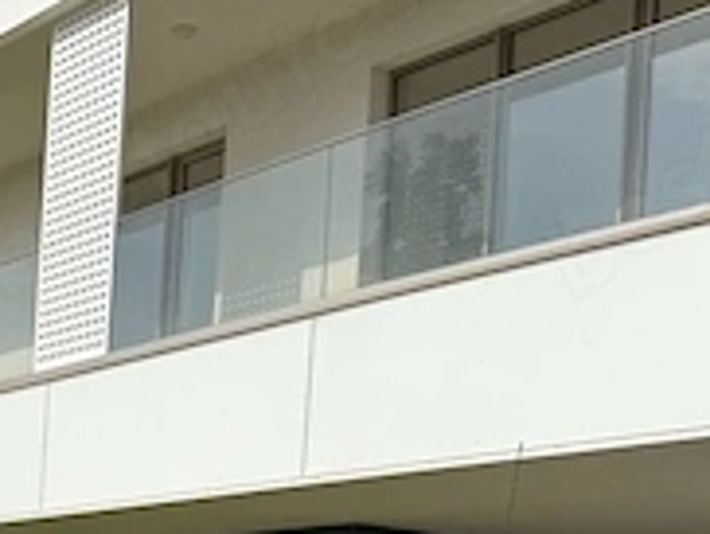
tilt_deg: -1.8
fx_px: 1622
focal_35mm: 79
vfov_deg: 17.3
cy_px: 741
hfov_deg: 22.7
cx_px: -148
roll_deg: -2.3
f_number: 1.78
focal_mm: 6.76
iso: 80
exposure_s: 1/6711
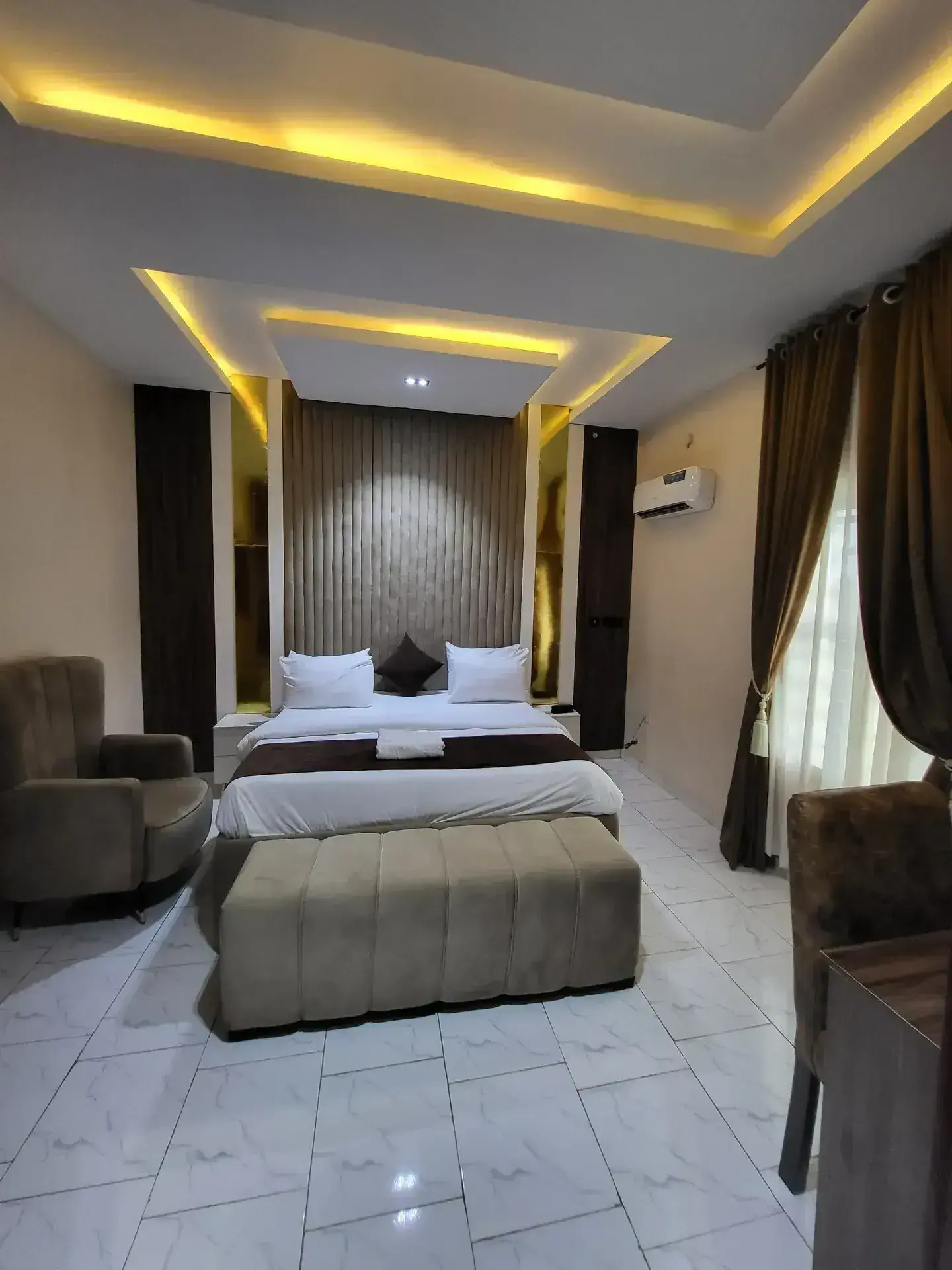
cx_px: 476
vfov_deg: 106.2
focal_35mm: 13
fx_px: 477
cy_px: 635
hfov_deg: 89.9
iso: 400
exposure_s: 1/50
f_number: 2.2
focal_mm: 1.74
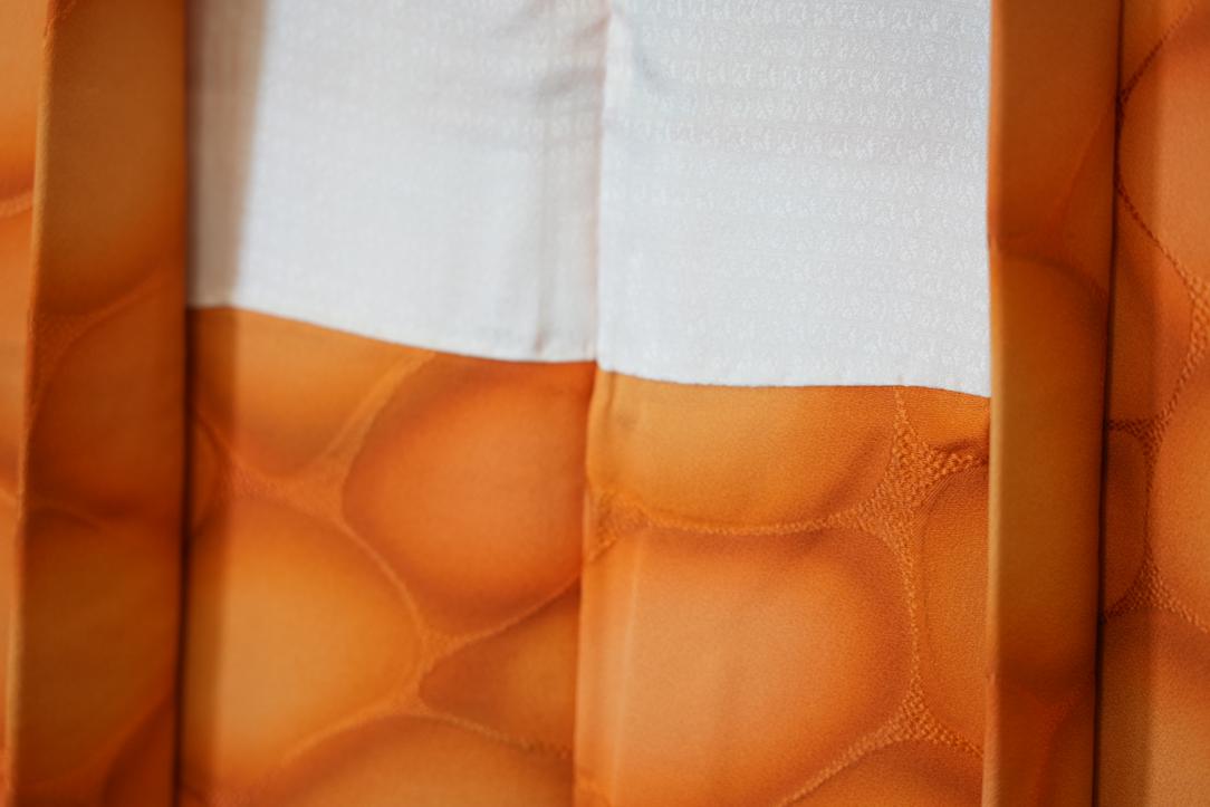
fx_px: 3529
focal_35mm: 105
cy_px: 404
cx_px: 605
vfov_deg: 13.0
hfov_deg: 19.5
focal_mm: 105
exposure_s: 1/125
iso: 640
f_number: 4
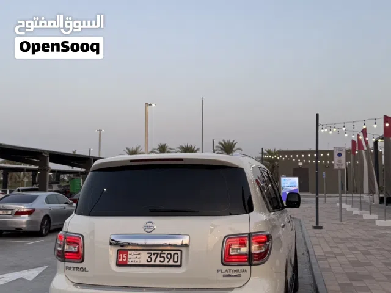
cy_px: 146
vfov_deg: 56.8
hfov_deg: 71.6
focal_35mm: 24
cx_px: 196
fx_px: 271
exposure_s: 1/426
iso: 80
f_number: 1.78
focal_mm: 6.76
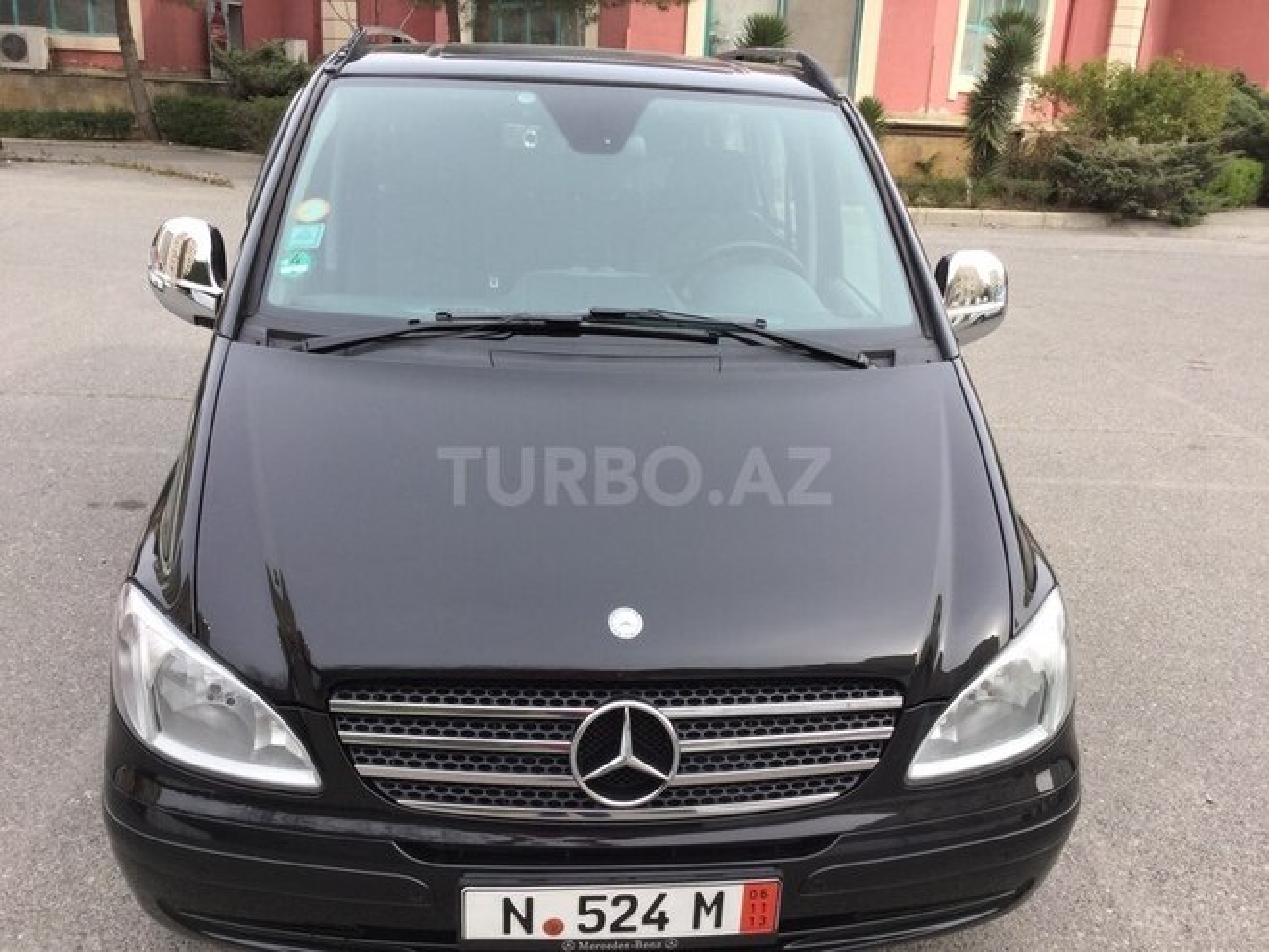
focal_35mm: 31
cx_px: 634
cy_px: 476
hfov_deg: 58.4
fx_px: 1136
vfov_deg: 45.4
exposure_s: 1/304
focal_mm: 3.3
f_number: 2.4
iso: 25
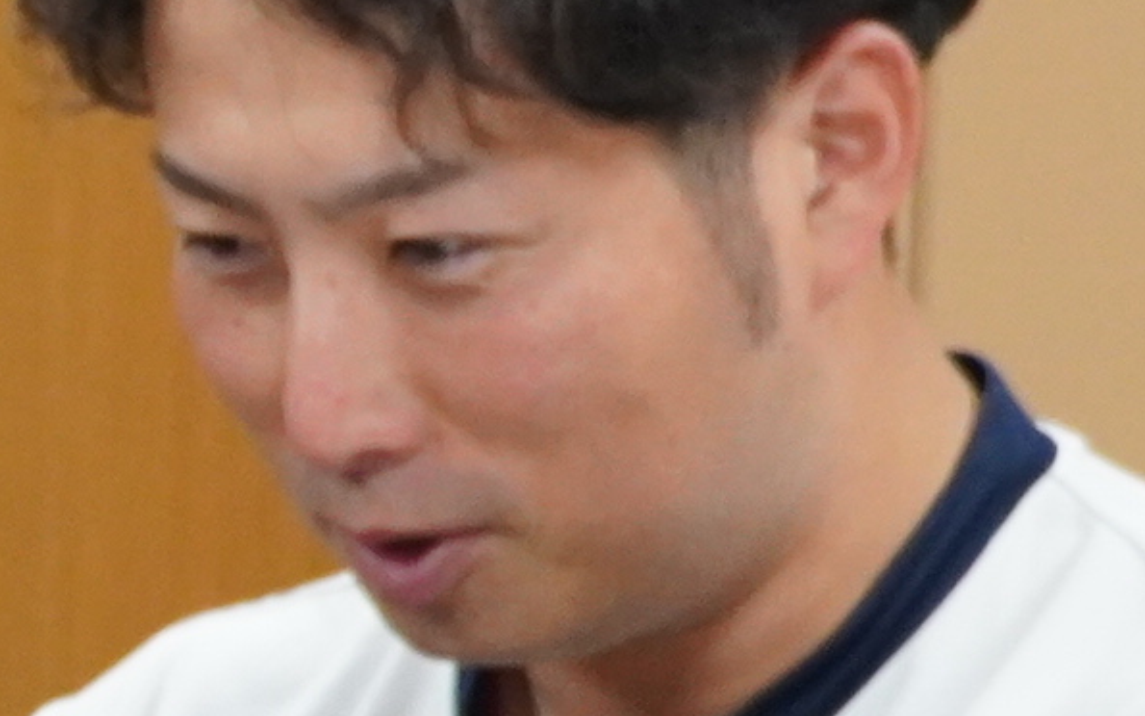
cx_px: -1661
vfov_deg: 3.9
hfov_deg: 6.0
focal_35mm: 338
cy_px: 824
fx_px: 10537
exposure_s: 1/160
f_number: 4.5
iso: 2000
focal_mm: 31
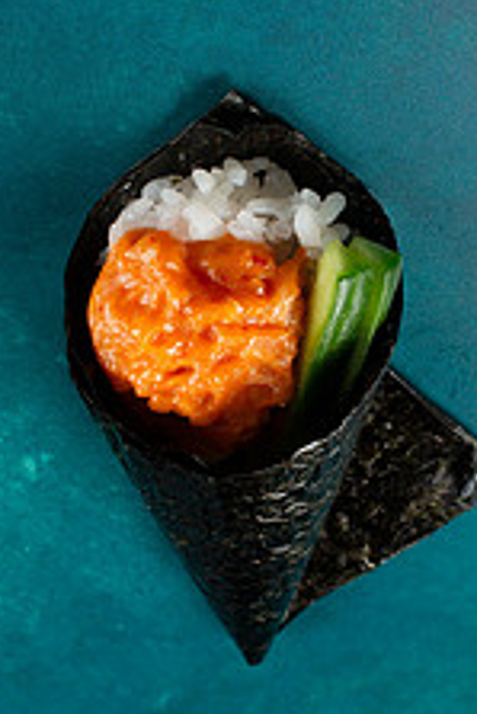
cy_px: 368
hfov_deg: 13.6
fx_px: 2004
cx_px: 304
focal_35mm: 101
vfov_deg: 20.2
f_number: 10
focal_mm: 50
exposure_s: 1/200
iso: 250
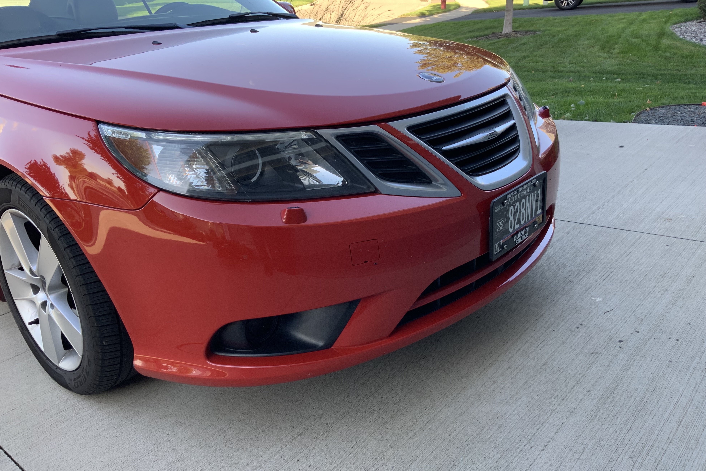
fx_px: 608
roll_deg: +3.0
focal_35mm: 31
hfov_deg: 60.3
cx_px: 344
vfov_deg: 42.3
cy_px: 236
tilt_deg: -22.6
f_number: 1.8
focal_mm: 3
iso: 20
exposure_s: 1/122
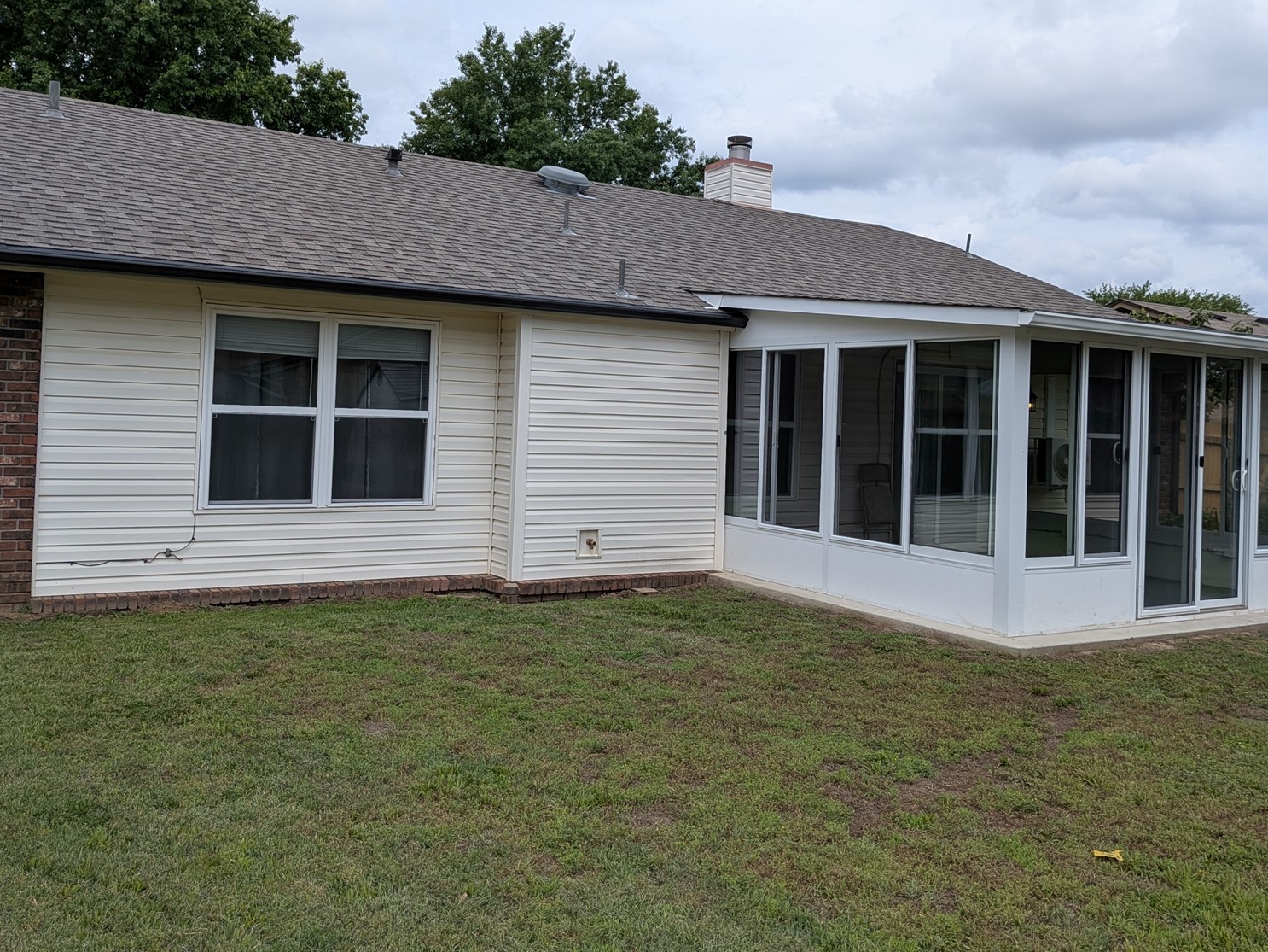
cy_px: 402
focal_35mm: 31
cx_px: 627
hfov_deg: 58.3
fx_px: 1136
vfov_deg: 45.3
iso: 30
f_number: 1.7
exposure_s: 1/1712
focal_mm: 4.53
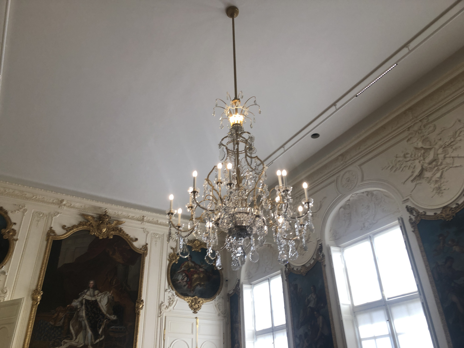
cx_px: 232
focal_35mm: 28
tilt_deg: +30.3
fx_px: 375
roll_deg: -0.4
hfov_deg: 63.4
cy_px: 174
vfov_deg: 49.7
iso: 25
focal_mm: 3.99
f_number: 1.8
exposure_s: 1/50
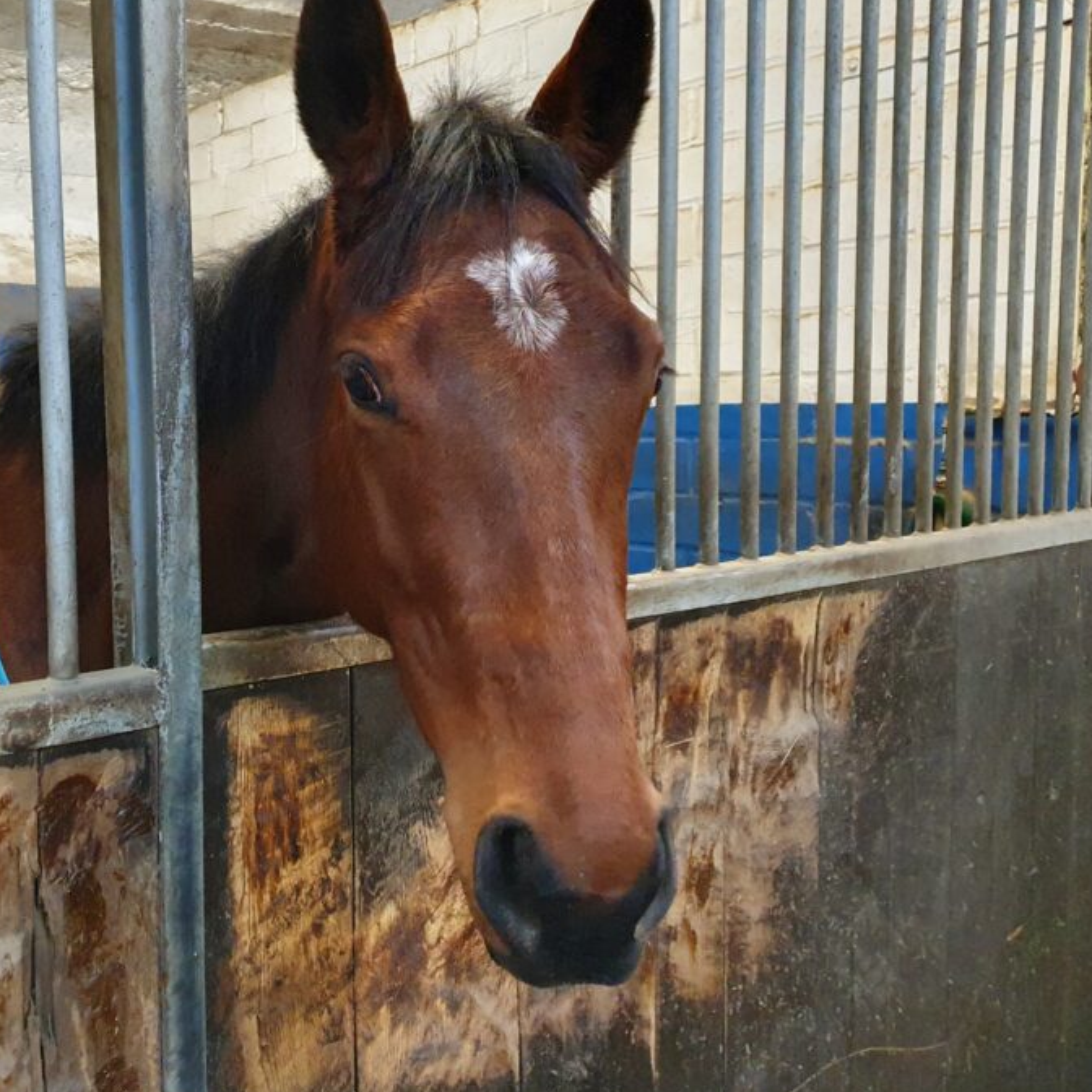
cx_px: 351
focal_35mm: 35
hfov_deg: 46.4
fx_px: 1249
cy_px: 514
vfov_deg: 47.2
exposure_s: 1/50
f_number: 1.5
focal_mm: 4.32
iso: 800
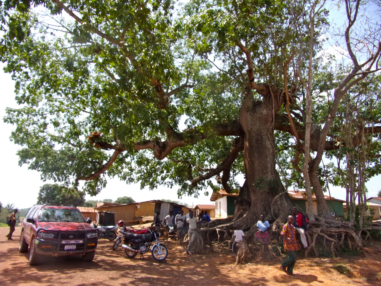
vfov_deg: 56.8
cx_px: 190
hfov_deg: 71.6
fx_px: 264
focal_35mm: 24
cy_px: 143
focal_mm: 4.3
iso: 80
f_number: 3.3
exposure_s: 1/550
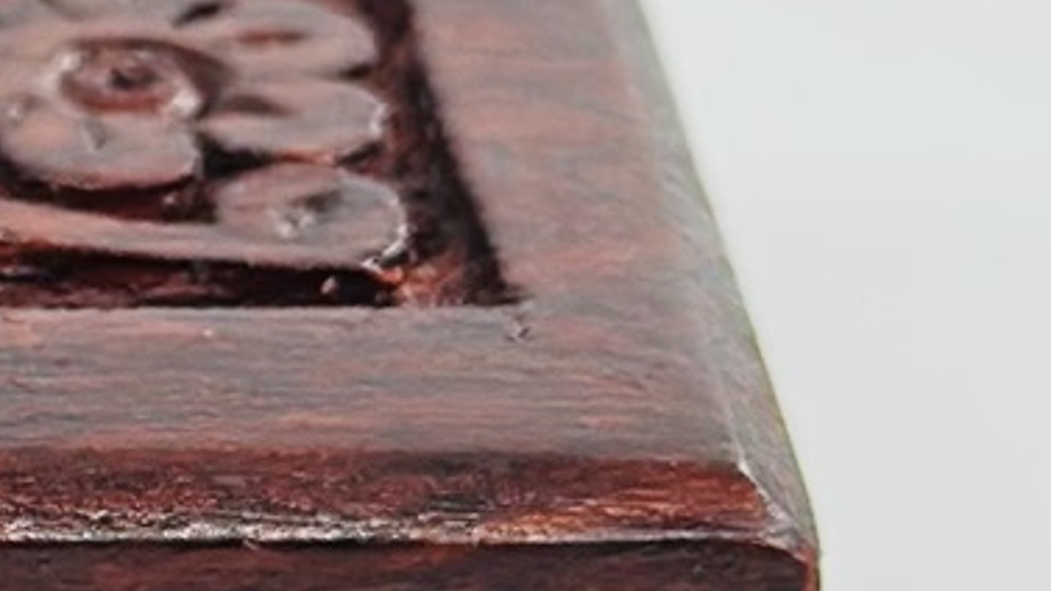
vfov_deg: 4.3
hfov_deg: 7.5
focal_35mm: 280
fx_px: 7803
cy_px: 237
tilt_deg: -24.6
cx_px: -663
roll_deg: -2.3
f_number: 1.78
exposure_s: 1/619
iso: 80
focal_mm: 6.86
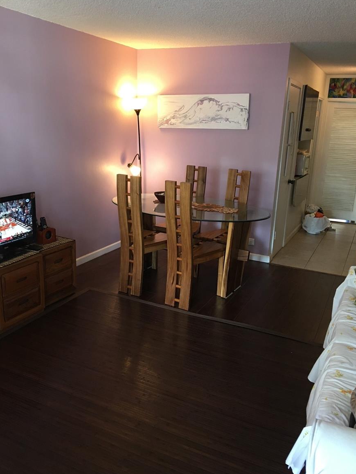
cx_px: 178
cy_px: 240
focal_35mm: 30
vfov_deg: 60.0
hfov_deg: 46.8
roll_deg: -2.1
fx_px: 411
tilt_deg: -15.7
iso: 50
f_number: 2.2
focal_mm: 4.15
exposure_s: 1/15
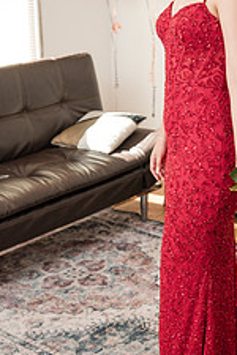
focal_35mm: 76
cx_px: 133
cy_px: 139
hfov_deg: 17.9
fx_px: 750
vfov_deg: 26.6
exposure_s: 1/250
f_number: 3.2
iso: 1000
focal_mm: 38
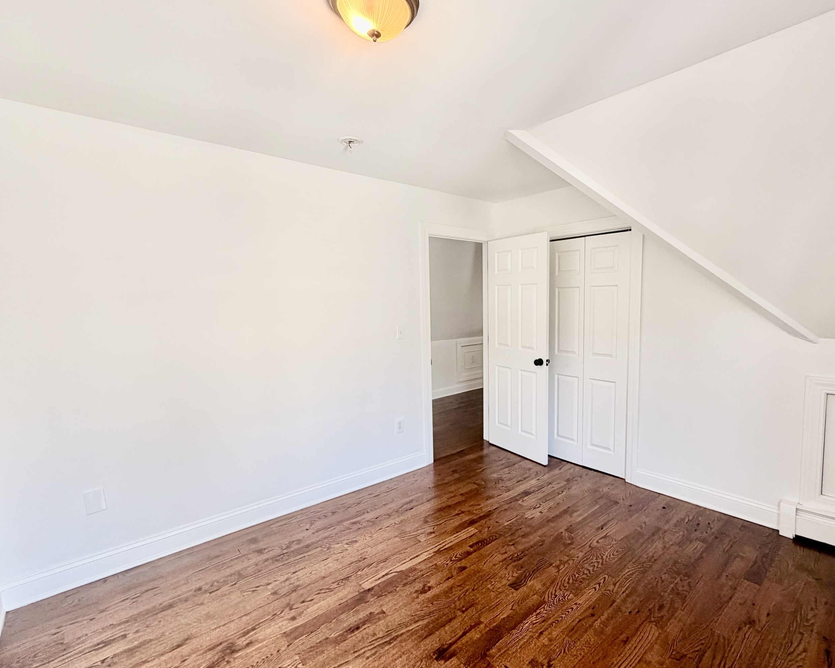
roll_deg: +1.3
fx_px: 420
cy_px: 336
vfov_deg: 77.0
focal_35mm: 17
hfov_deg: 89.1
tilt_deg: -4.6
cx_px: 476
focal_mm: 2.22
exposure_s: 1/121
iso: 160
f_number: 2.2
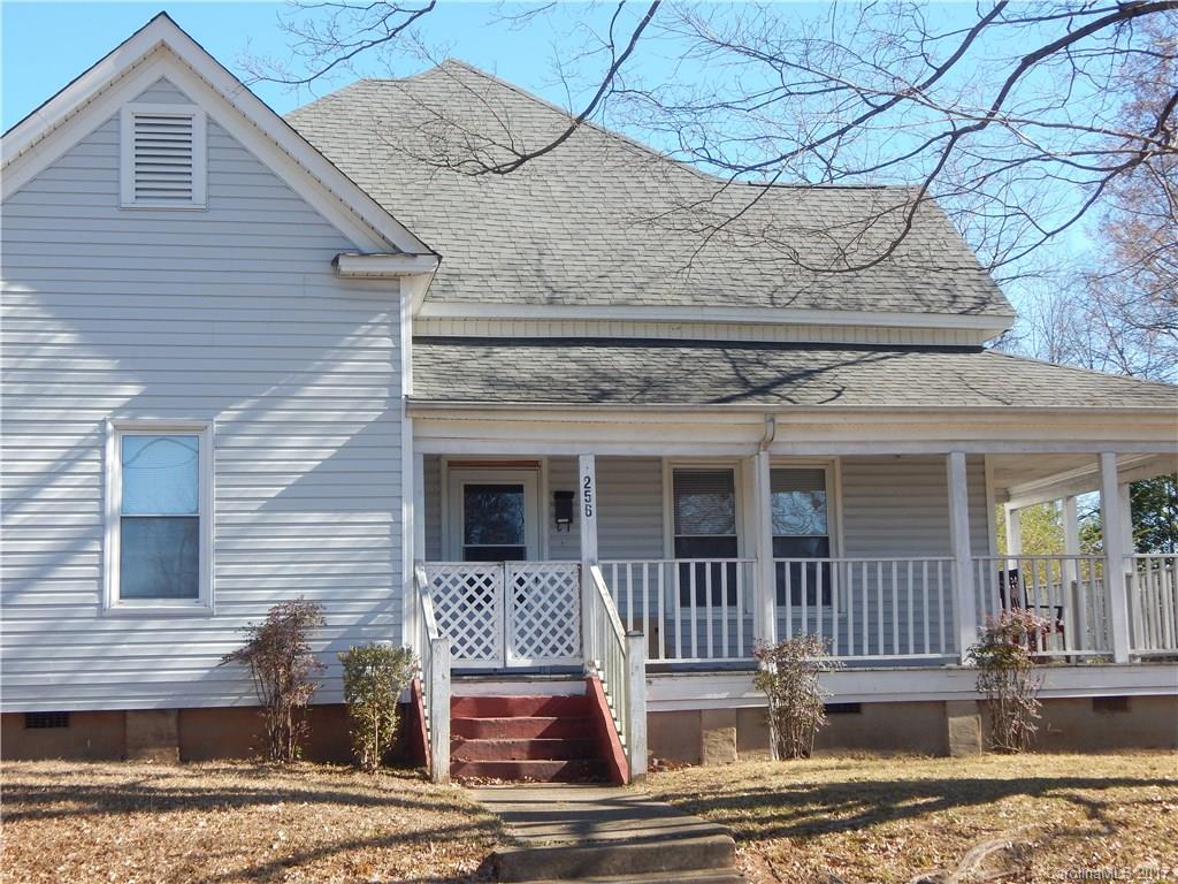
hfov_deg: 35.5
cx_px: 589
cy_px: 442
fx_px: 1838
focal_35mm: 54
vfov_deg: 27.0
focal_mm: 9.7
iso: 125
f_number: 3.8
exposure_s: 1/400
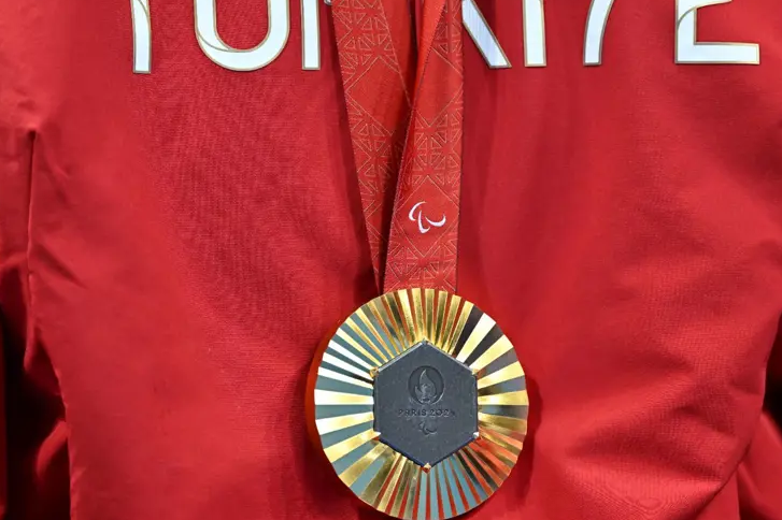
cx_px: 422
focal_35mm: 726
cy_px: 217
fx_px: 15762
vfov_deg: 1.9
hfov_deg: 2.8
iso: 1250
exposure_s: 1/400
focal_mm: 600
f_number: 4
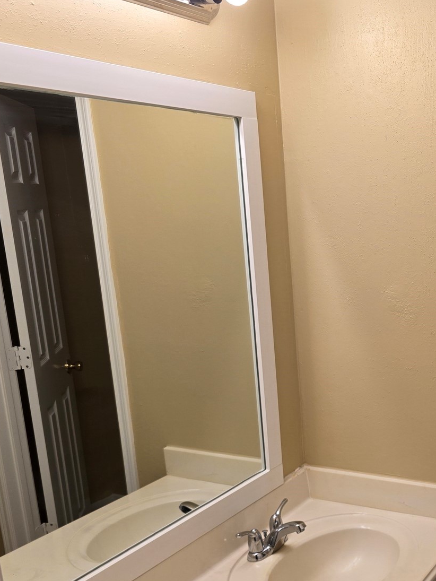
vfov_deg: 43.1
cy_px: 395
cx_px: 400
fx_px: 722
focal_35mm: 43
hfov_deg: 31.9
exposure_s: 1/120
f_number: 1.7
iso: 64
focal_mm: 6.3
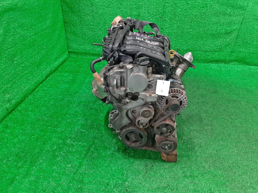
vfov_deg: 51.3
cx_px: 127
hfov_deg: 65.3
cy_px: 99
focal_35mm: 27
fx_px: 201
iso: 151
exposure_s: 1/50
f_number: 1.7
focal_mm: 3.93
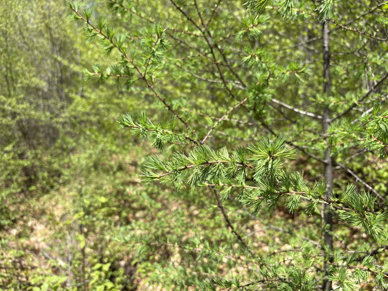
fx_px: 291
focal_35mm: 26
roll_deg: -2.9
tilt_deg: -0.8
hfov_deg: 67.3
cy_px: 146
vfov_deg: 53.1
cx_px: 194
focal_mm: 5.96
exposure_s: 1/1953
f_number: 1.6
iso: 50
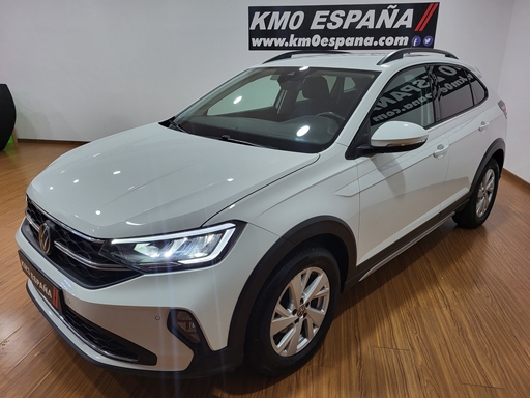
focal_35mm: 26
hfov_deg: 67.3
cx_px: 265
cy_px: 199
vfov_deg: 53.1
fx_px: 398
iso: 200
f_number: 1.8
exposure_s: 1/100
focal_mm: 5.4
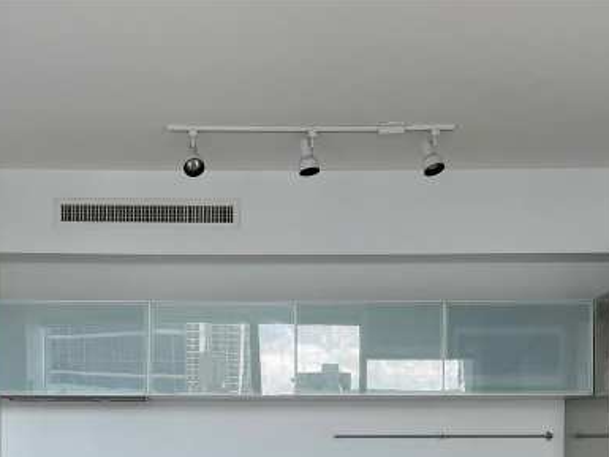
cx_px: 263
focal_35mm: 54
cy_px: 470
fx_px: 950
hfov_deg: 35.5
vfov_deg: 25.5
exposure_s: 1/121
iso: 40
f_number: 1.6
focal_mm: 4.2
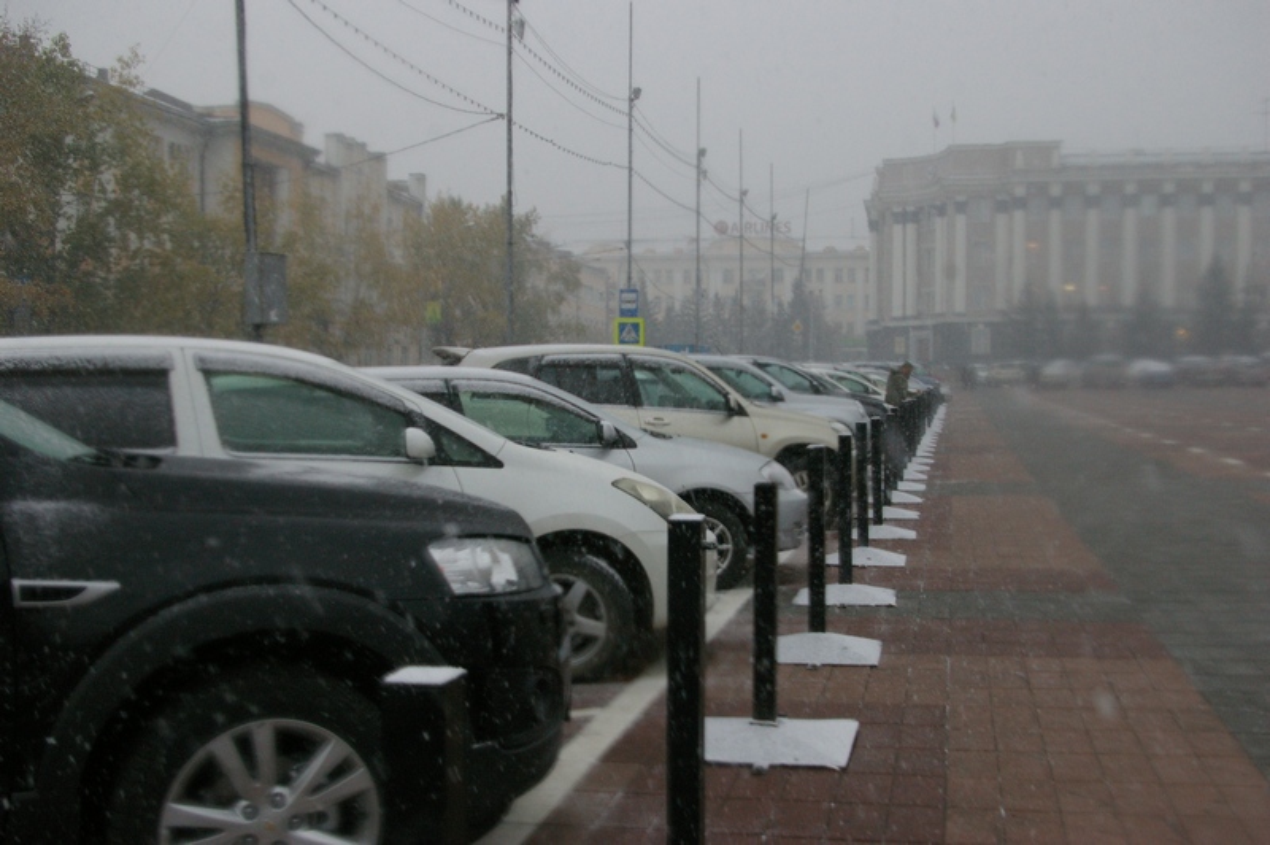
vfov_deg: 34.2
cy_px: 422
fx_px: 1375
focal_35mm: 39
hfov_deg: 49.6
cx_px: 635
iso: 800
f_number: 8
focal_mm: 26
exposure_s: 1/180
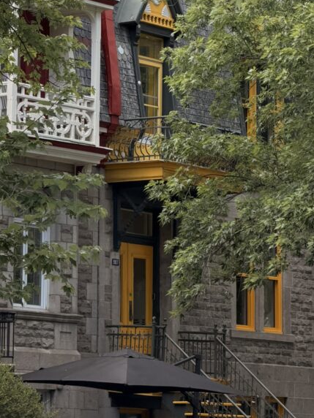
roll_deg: -0.8
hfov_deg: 8.3
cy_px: 80
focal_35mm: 179
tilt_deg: +9.0
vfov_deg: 11.0
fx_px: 2165
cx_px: 152
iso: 40
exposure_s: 1/638
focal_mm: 16.89
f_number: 2.8
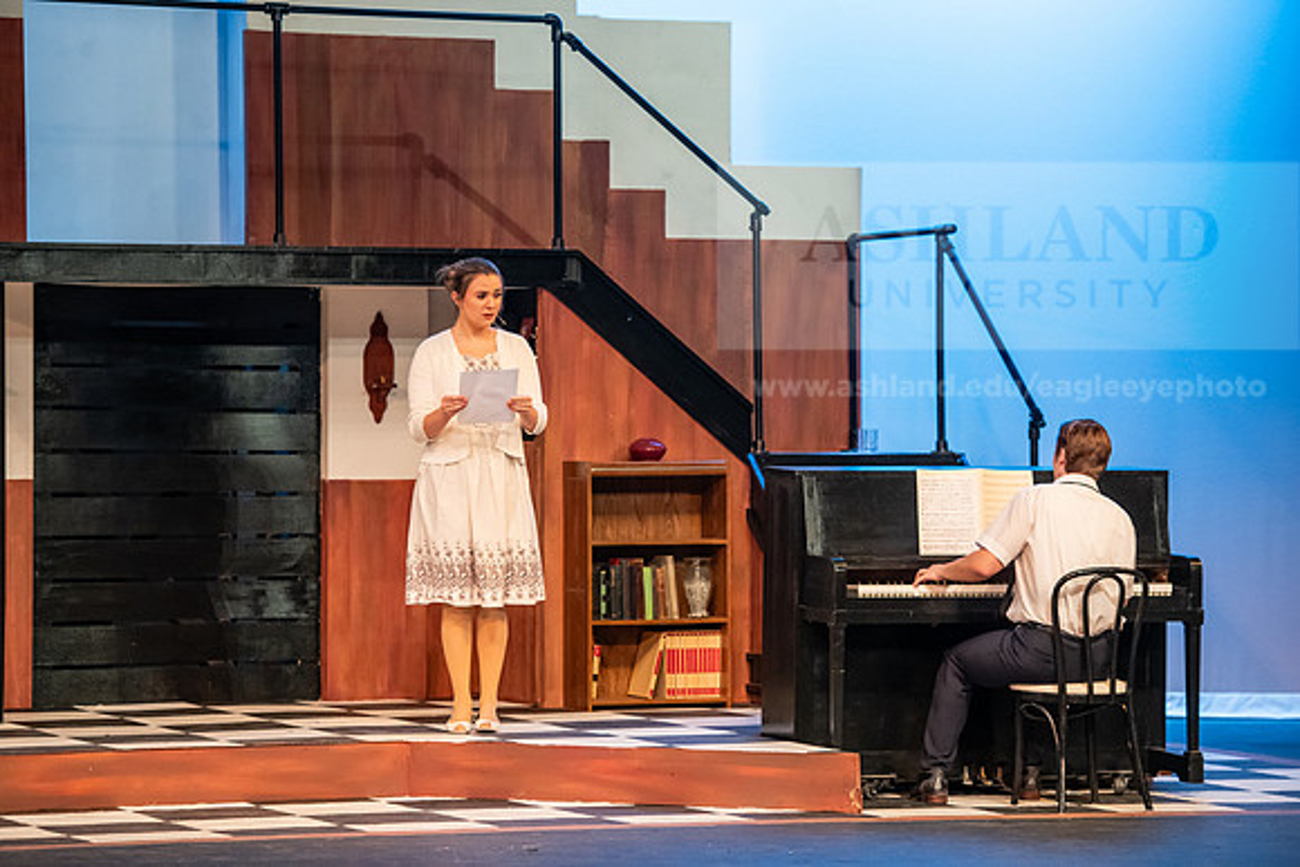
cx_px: 650
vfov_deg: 10.2
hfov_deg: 15.2
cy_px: 434
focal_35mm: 135
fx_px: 4876
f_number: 3.2
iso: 2500
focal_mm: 135
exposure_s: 1/200
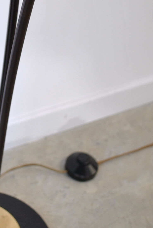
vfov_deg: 25.5
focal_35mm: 79
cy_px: 78
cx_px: 12
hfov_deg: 17.1
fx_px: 501
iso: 200
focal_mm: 20
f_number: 3.8
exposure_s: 1/60
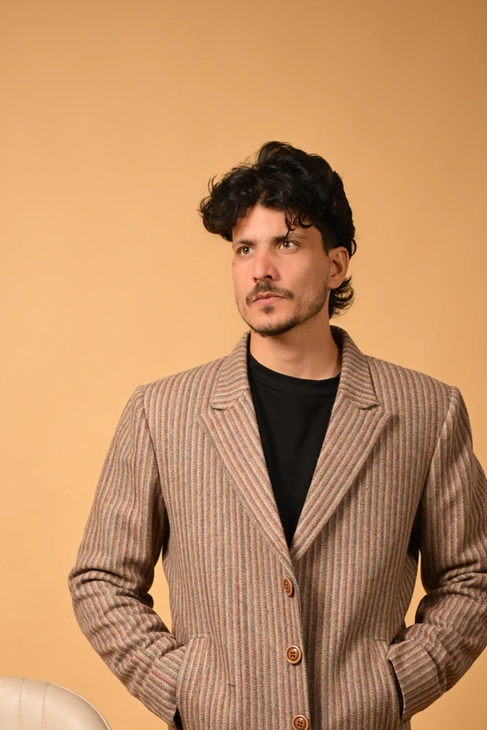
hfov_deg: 13.3
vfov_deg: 19.2
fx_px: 2090
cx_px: 170
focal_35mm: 103
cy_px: 750
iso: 160
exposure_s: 1/1000
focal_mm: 50
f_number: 2.2
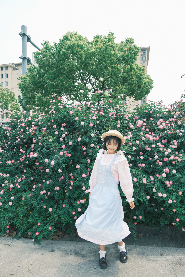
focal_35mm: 26
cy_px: 138
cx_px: 92
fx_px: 200
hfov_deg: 49.6
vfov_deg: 69.4
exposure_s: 1/1000
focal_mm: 17.6
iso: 160
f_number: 2.8
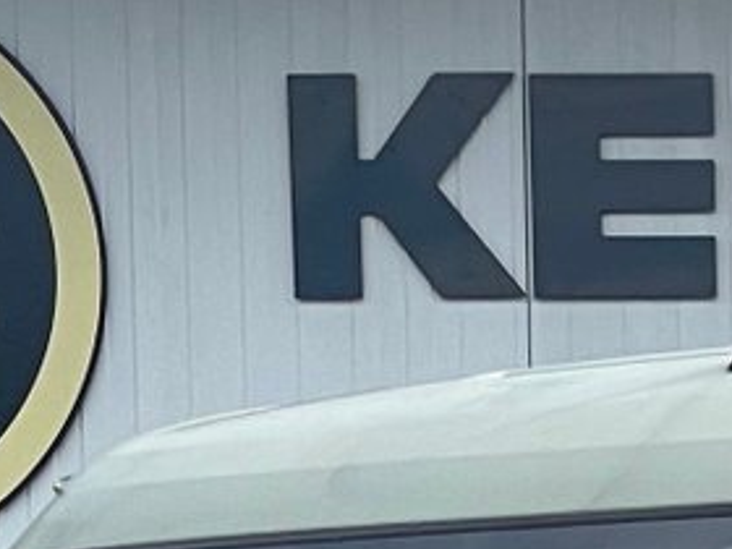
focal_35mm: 356
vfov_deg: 4.0
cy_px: 1665
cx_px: 1367
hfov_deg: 5.5
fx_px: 7528
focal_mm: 6
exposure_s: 1/533
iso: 25
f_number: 2
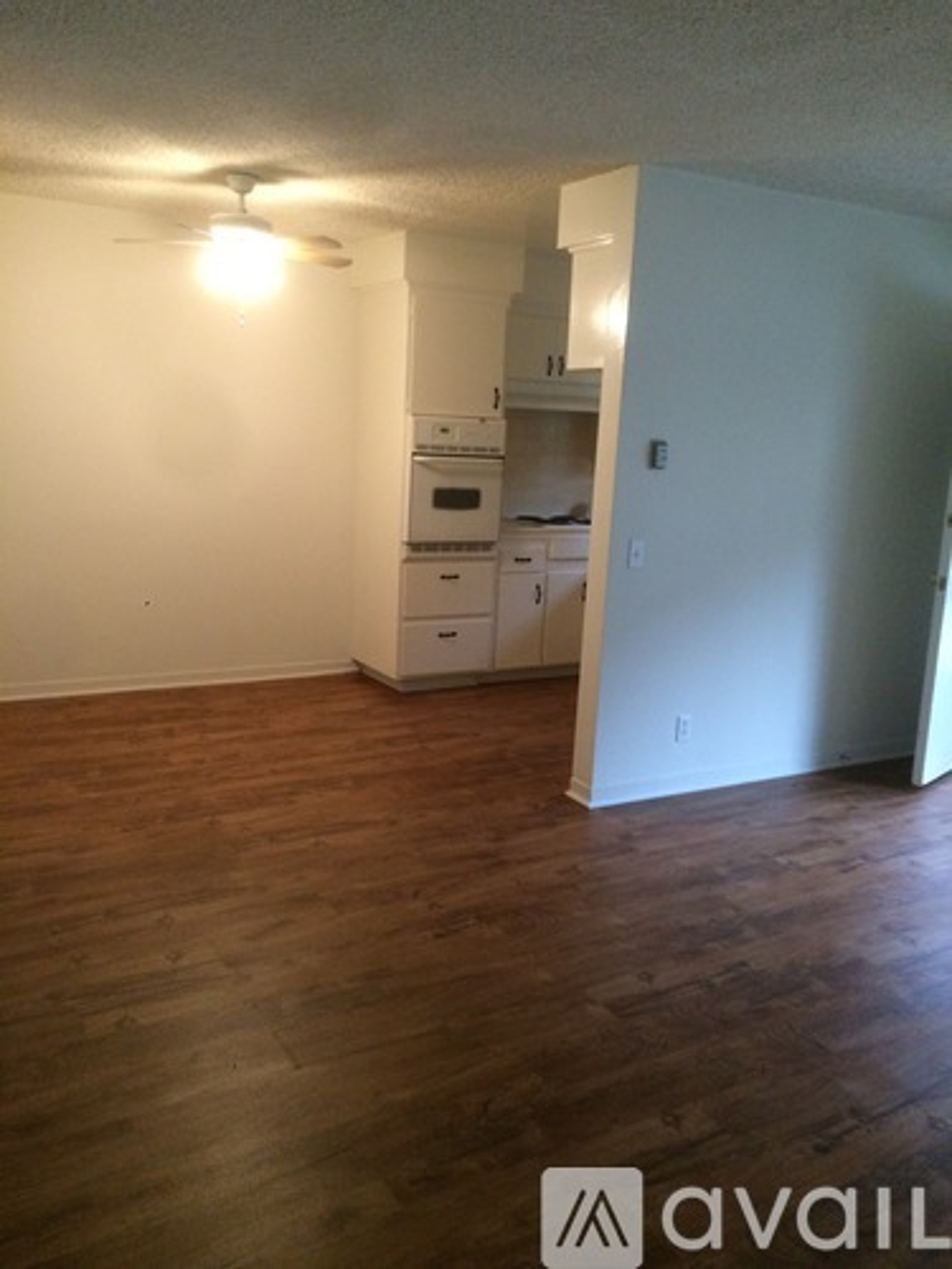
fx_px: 1063
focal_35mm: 29
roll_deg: -1.2
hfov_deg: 48.2
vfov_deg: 61.7
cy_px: 634
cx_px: 476
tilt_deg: -9.6
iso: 250
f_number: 2.2
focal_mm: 4.15
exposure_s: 1/30
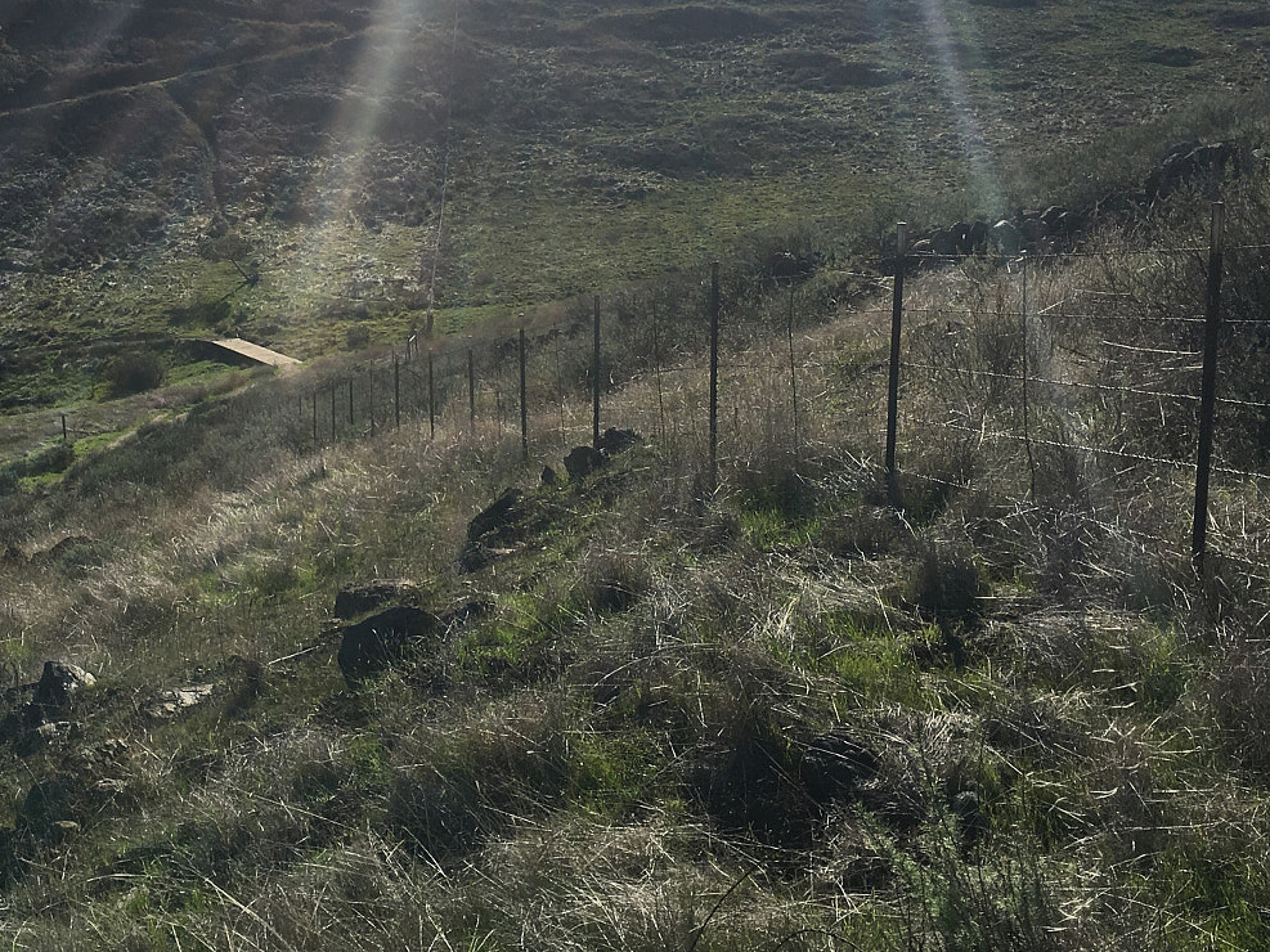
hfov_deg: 39.5
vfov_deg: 30.6
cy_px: 296
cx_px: 338
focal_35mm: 47
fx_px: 1724
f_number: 2.2
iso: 25
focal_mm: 4.15
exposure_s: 1/2481
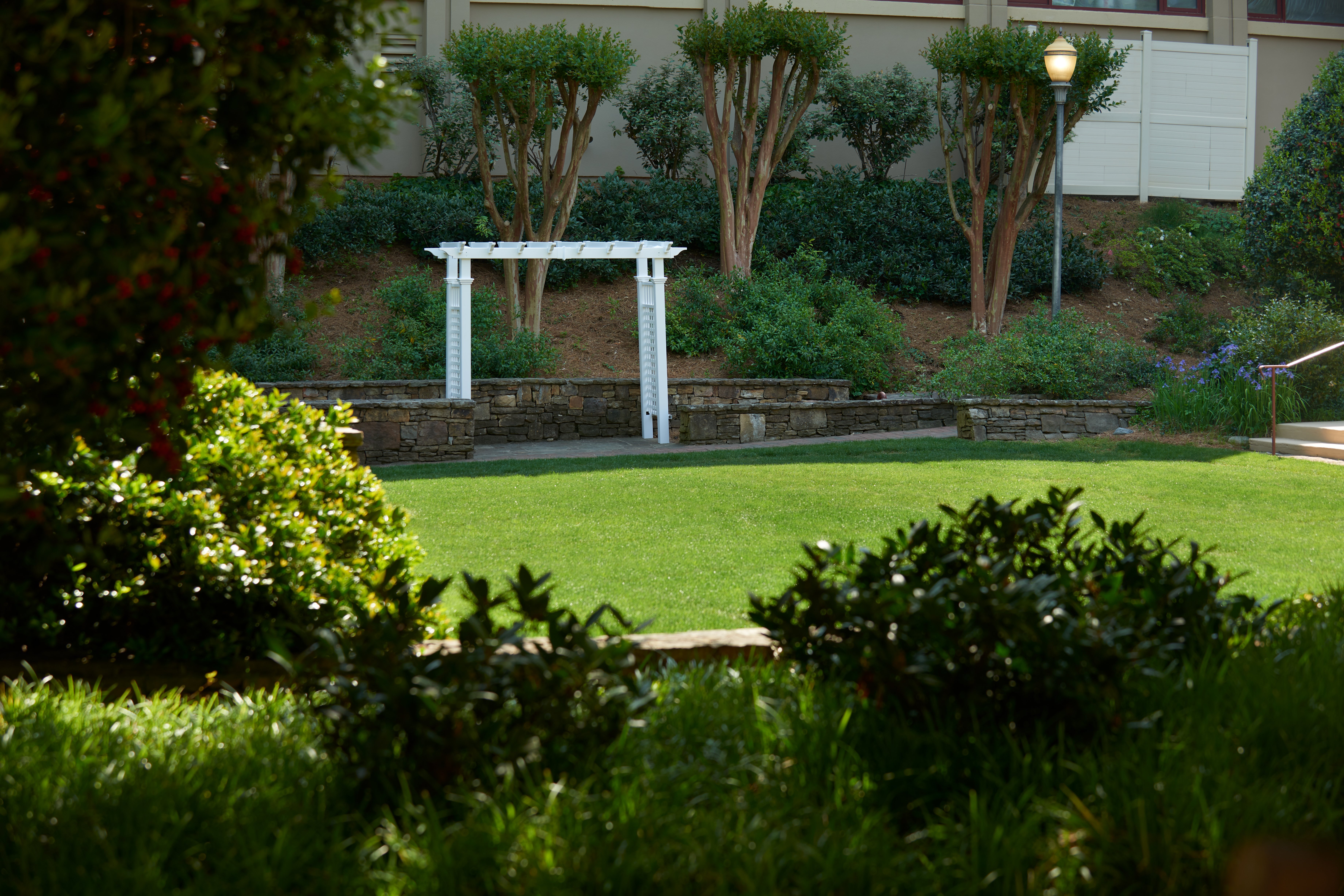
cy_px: 448
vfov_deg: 17.5
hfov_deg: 26.0
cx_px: 672
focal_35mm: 78
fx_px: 2913
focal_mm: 78
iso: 100
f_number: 5
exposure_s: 1/100
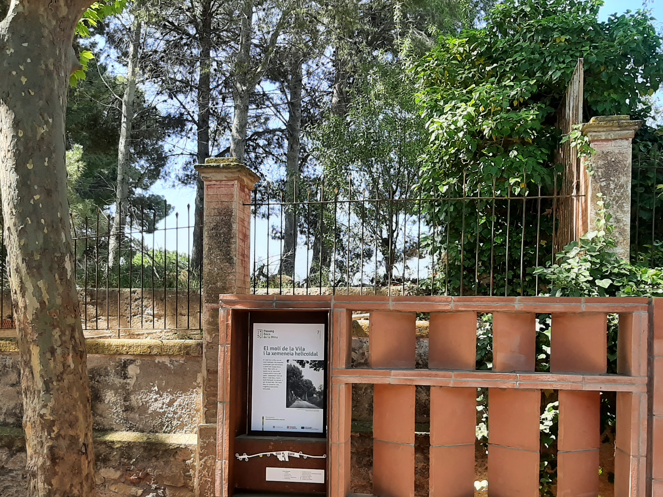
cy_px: 341
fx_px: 690
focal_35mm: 36
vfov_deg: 39.1
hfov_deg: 51.3
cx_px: 311
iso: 40
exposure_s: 1/484
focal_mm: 3.93
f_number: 1.7
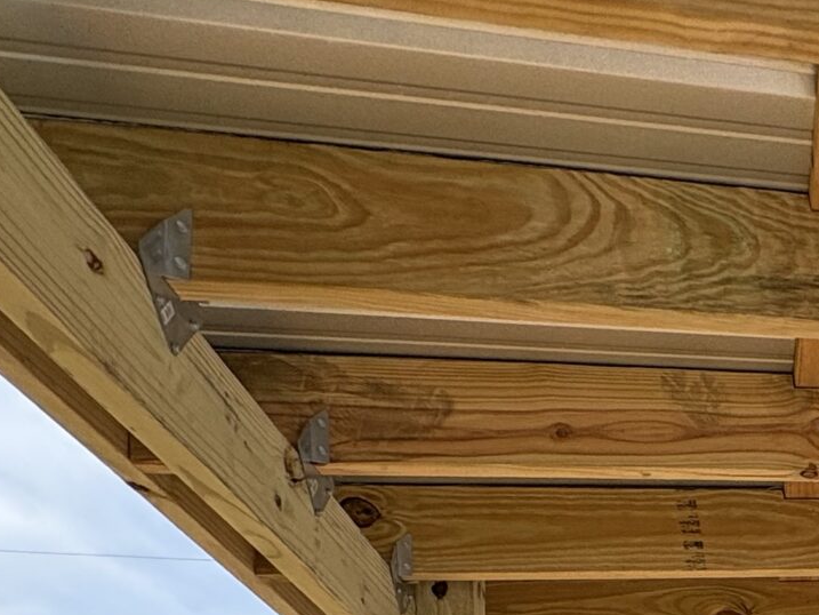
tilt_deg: -0.7
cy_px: 1052
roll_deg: +1.7
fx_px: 1183
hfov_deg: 28.8
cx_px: 1138
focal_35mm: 50
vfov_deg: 21.4
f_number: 2.2
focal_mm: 2.22
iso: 40
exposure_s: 1/1323
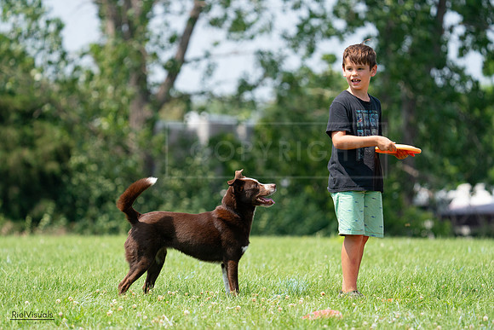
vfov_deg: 4.2
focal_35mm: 326
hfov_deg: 6.3
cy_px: 165
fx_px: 4474
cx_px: 247
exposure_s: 1/4000
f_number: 6.3
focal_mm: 326
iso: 1600
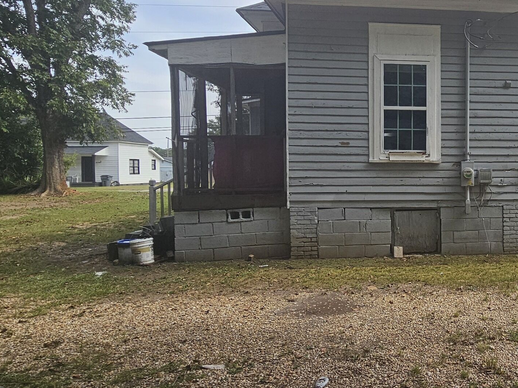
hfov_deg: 56.2
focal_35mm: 28
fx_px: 419
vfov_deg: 49.7
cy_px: 179
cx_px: 451
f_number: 2.2
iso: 50
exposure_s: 1/1067
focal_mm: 2.2
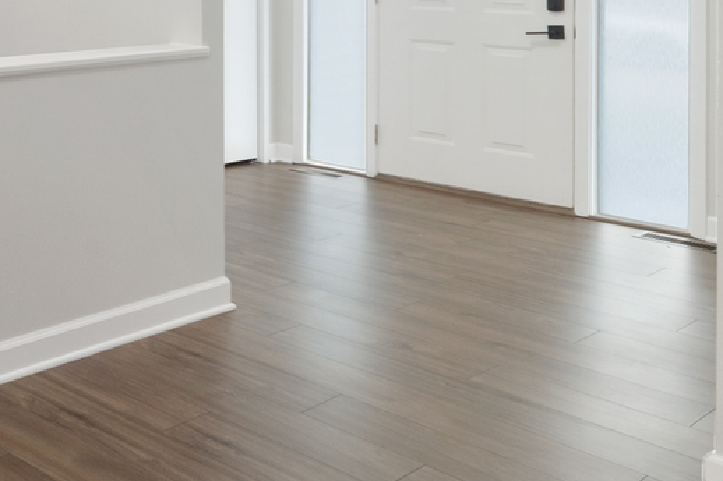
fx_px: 944
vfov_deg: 26.2
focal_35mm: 47
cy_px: -63
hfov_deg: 31.9
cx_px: -217
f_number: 8
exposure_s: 1/20
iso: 400
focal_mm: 15
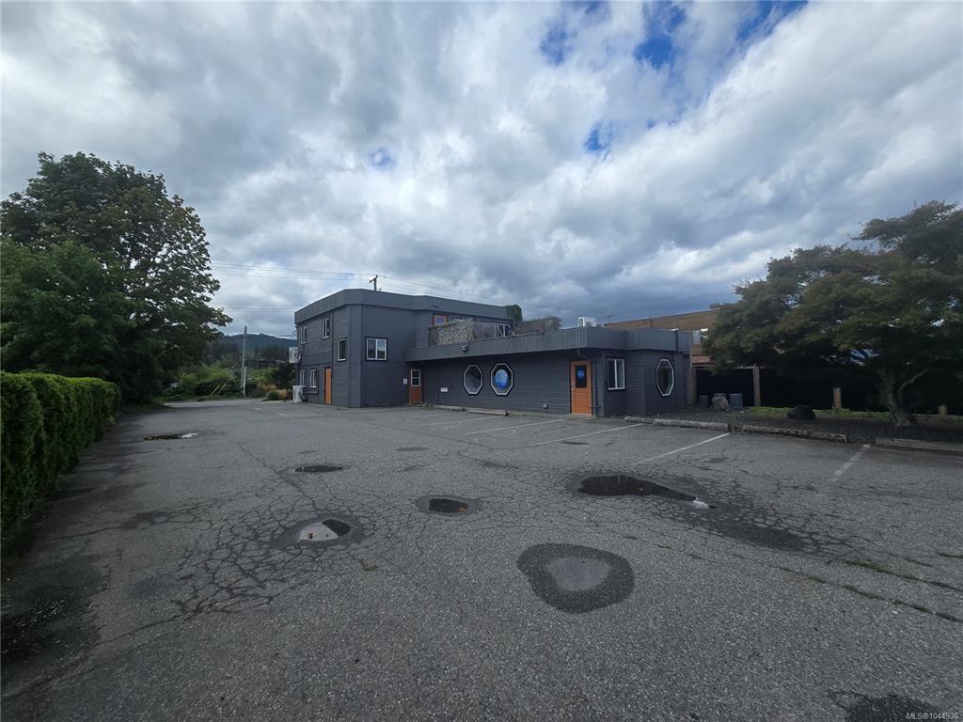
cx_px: 482
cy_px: 361
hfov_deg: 106.2
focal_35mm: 13
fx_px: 362
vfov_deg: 89.9
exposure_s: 1/2593
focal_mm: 2.2
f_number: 2.2
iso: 50
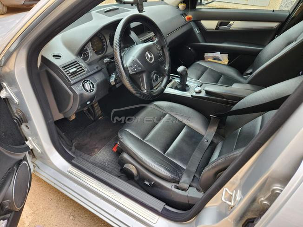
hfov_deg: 73.9
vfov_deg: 58.9
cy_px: 114
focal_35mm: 23
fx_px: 201
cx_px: 152
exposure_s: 1/180
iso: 64
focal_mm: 5.4
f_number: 1.8
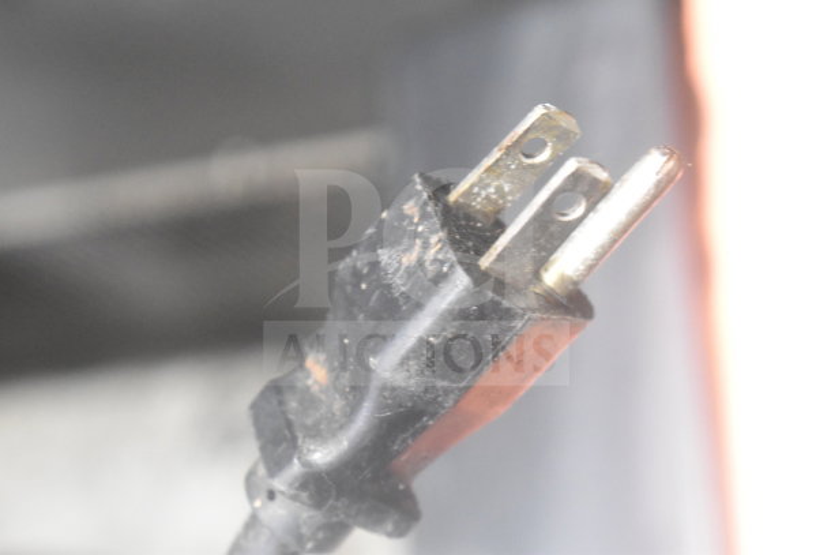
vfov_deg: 16.6
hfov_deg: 24.6
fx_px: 1905
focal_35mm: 82
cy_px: 278
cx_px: 416
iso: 5600
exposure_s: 1/100
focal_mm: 55
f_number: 5.6
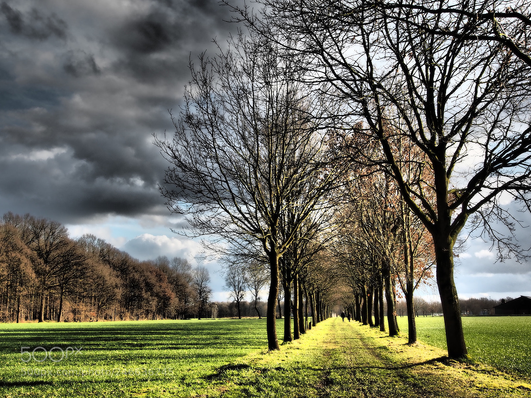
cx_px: 266
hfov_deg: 41.2
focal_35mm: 46
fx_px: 706
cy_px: 199
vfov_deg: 31.5
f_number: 9
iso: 200
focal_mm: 23
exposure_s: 1/250
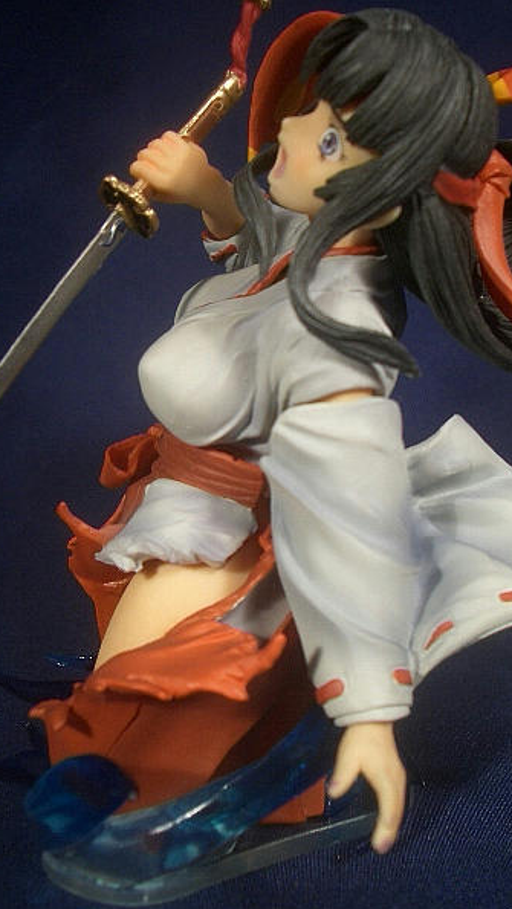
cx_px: 297
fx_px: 989
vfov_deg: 49.4
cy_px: 426
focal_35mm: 41
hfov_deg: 29.0
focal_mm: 5.8
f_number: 2.6
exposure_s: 1/50
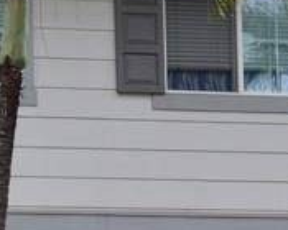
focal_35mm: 301
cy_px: 241
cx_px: 55
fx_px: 2564
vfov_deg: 5.1
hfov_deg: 6.4
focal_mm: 55
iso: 400
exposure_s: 1/250
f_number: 10
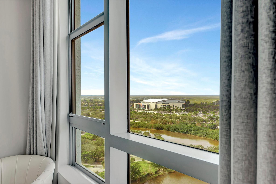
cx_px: 138
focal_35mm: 36
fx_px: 276
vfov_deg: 36.9
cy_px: 92
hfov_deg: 53.1
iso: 400
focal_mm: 24
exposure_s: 1/160
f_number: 9
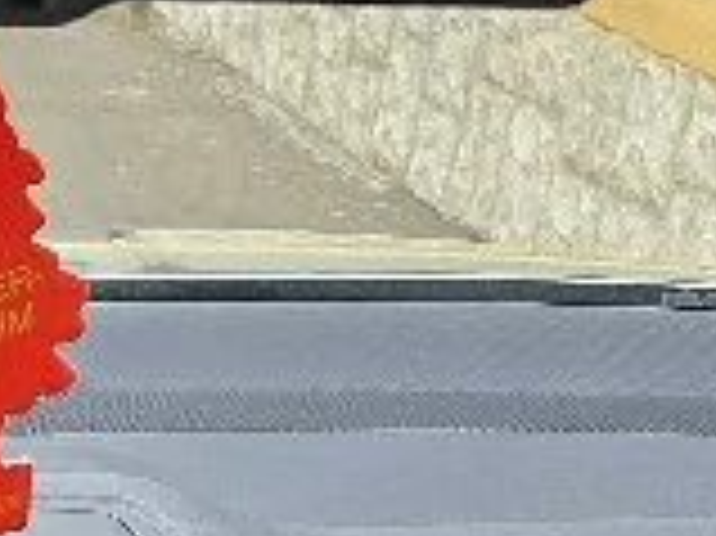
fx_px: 2997
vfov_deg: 9.2
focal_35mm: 145
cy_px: 1266
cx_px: -522
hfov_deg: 12.6
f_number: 1.7
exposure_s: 1/50.3
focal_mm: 6.3
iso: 1250
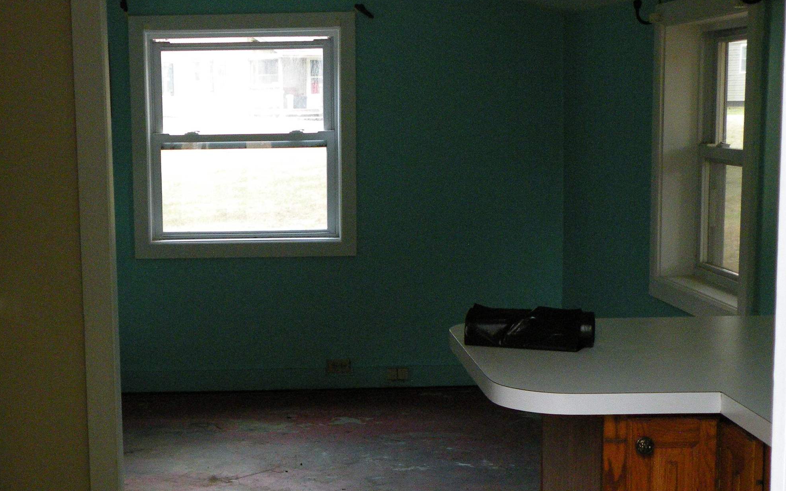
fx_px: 1478
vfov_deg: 18.8
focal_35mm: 69
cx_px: 232
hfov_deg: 29.5
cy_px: 321
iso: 261
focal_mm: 7.4
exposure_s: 1/60
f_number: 3.2
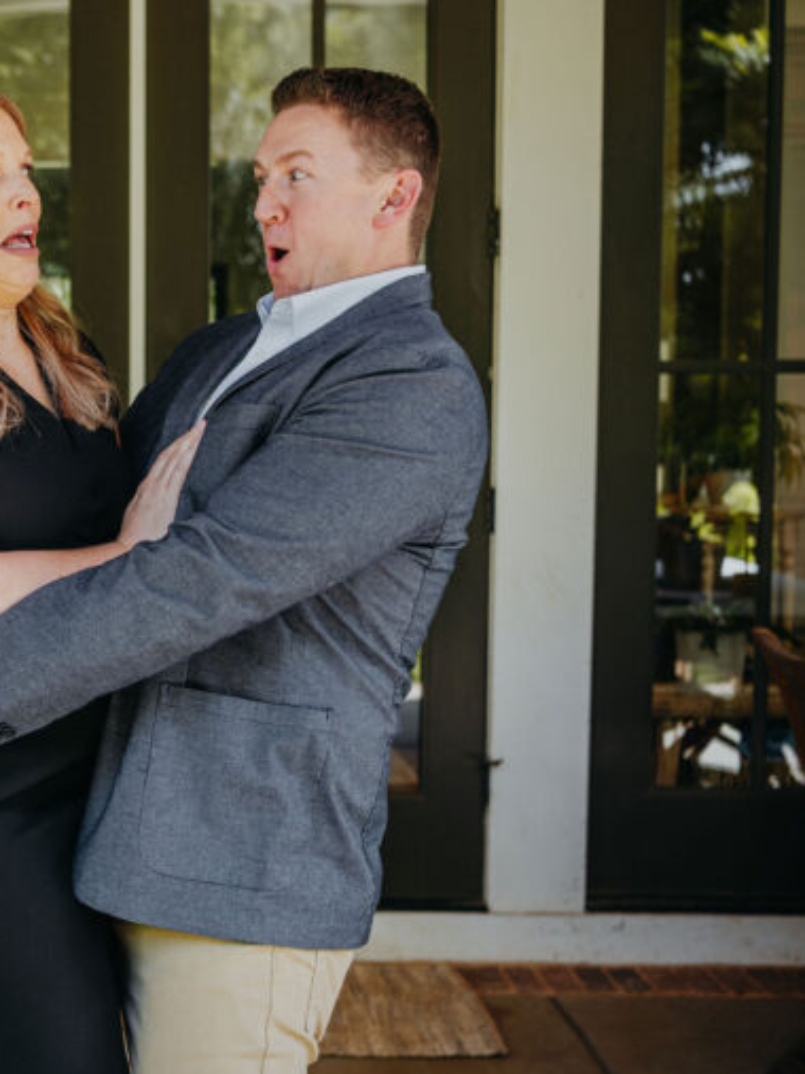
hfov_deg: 23.5
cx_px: -39
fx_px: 1830
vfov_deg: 32.7
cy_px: 536
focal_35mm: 59
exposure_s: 1/320
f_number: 2.8
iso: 320
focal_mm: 35
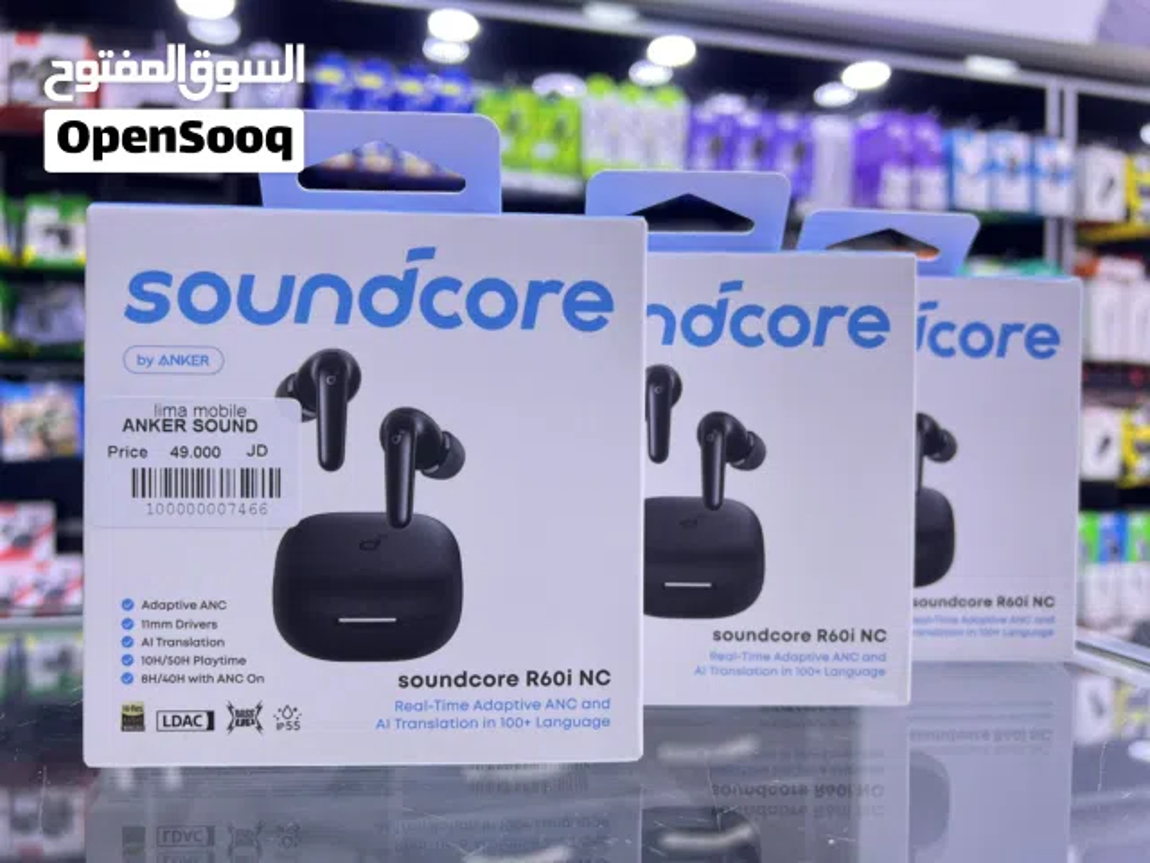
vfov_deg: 53.1
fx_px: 864
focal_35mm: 26
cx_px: 575
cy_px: 432
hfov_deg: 67.3
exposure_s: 1/100
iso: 64
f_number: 1.5
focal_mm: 5.7
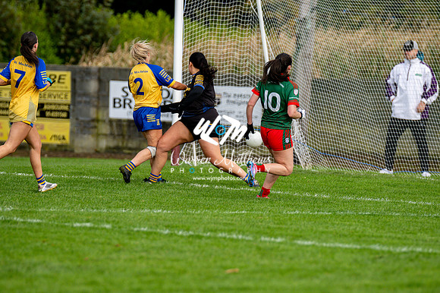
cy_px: 146
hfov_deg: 5.7
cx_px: 220
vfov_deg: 3.8
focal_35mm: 360
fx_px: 4397
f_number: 2.8
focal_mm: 240
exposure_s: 1/3200
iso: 280
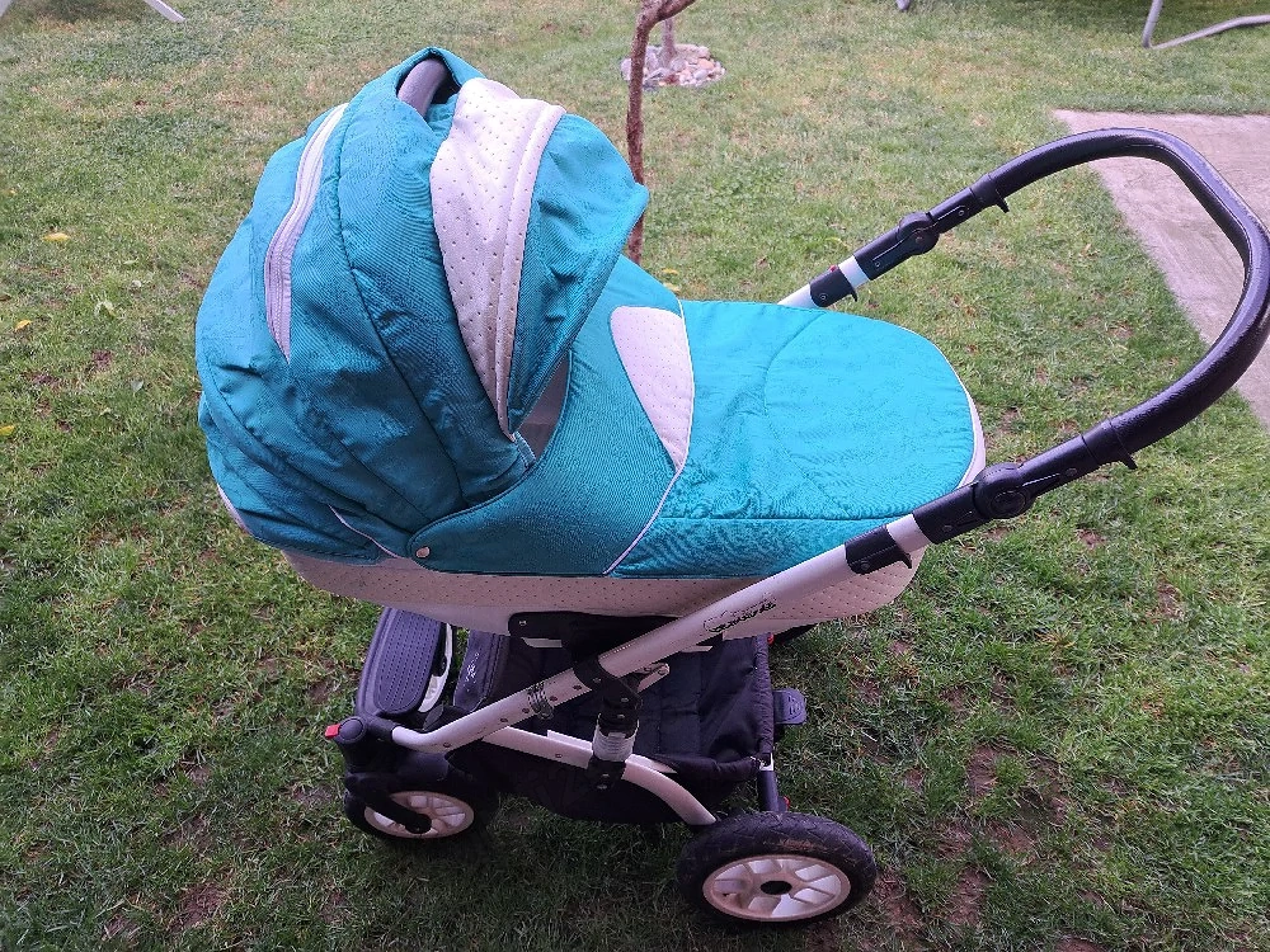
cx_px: 635
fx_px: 881
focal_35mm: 24
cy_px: 476
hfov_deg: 71.6
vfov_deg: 56.8
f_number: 1.8
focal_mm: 5.23
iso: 50
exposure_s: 1/100
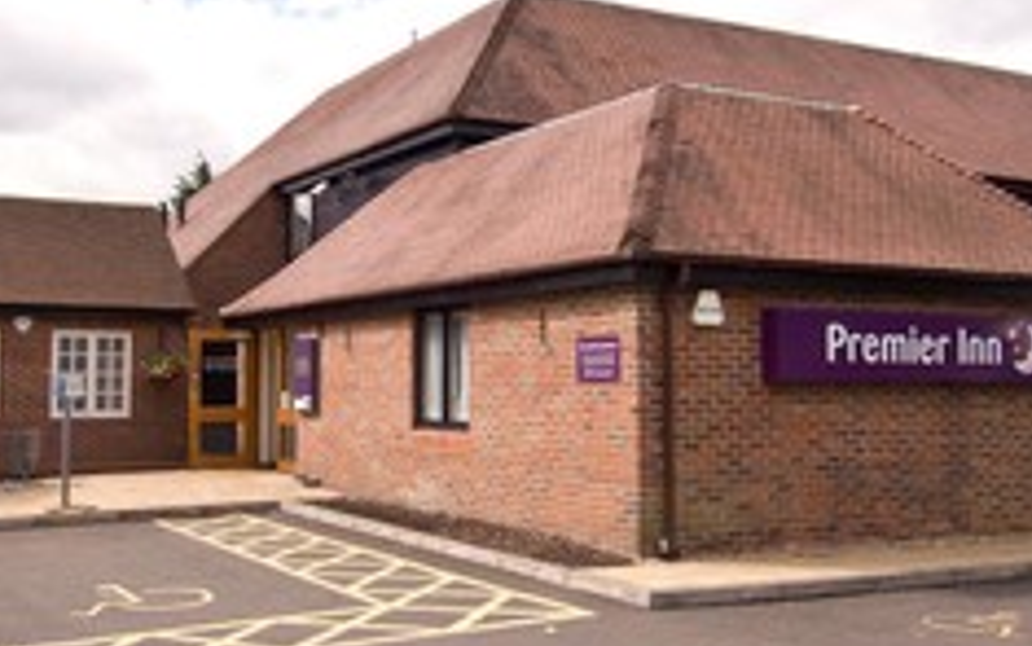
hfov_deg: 49.0
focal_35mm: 40
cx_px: 417
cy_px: 365
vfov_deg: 32.0
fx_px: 1125
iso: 400
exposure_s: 1/500
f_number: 8
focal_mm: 12
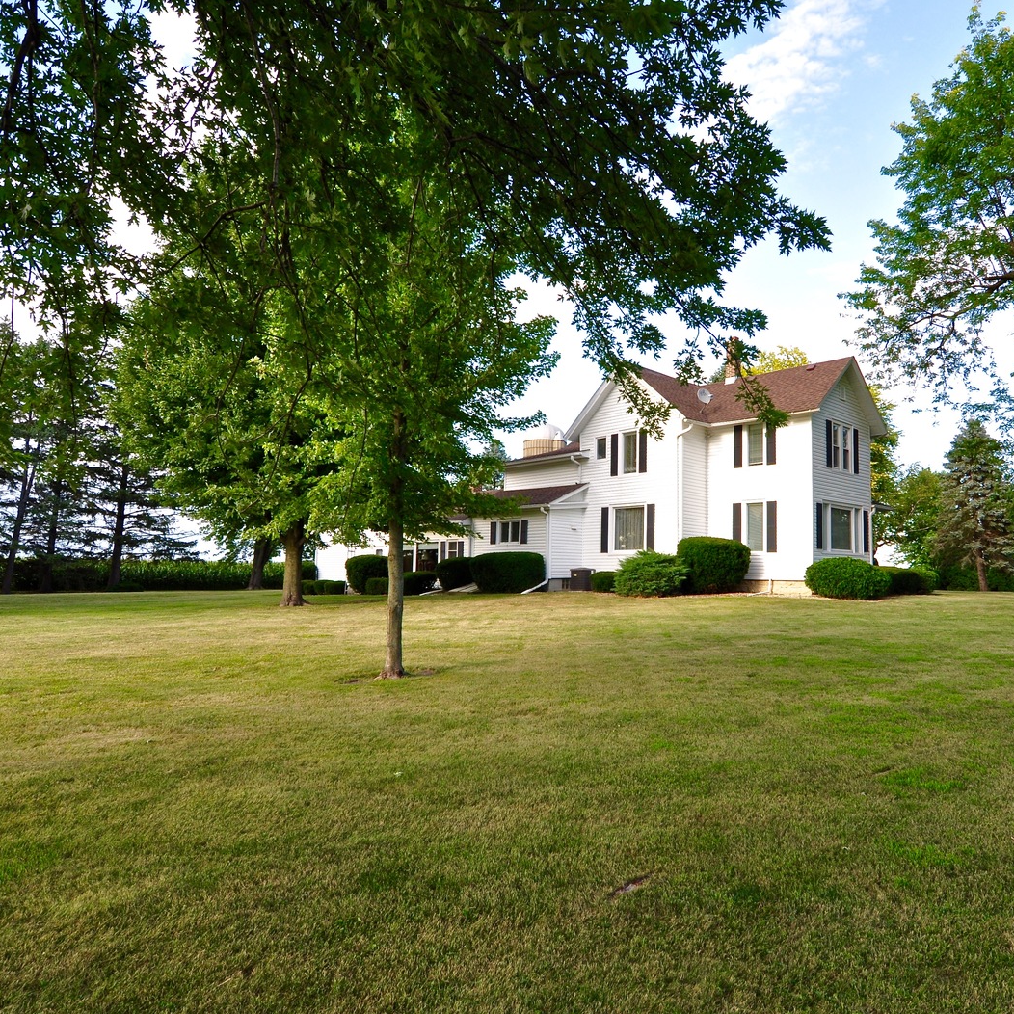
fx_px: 718
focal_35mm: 22
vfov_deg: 70.5
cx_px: 639
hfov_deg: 69.3
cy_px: 511
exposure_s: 1/125
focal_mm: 11
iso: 400
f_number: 9
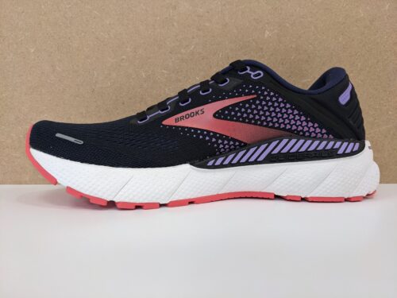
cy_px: 149
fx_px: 310
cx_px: 198
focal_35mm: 27
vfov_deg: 51.4
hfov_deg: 65.3
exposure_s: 1/99.9
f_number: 1.73
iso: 126
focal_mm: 4.38
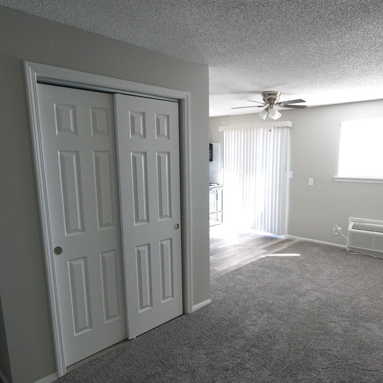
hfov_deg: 62.6
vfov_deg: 62.8
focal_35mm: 25
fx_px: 313
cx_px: 221
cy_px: 211
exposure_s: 1/60
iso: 800
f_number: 5.6
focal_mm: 16
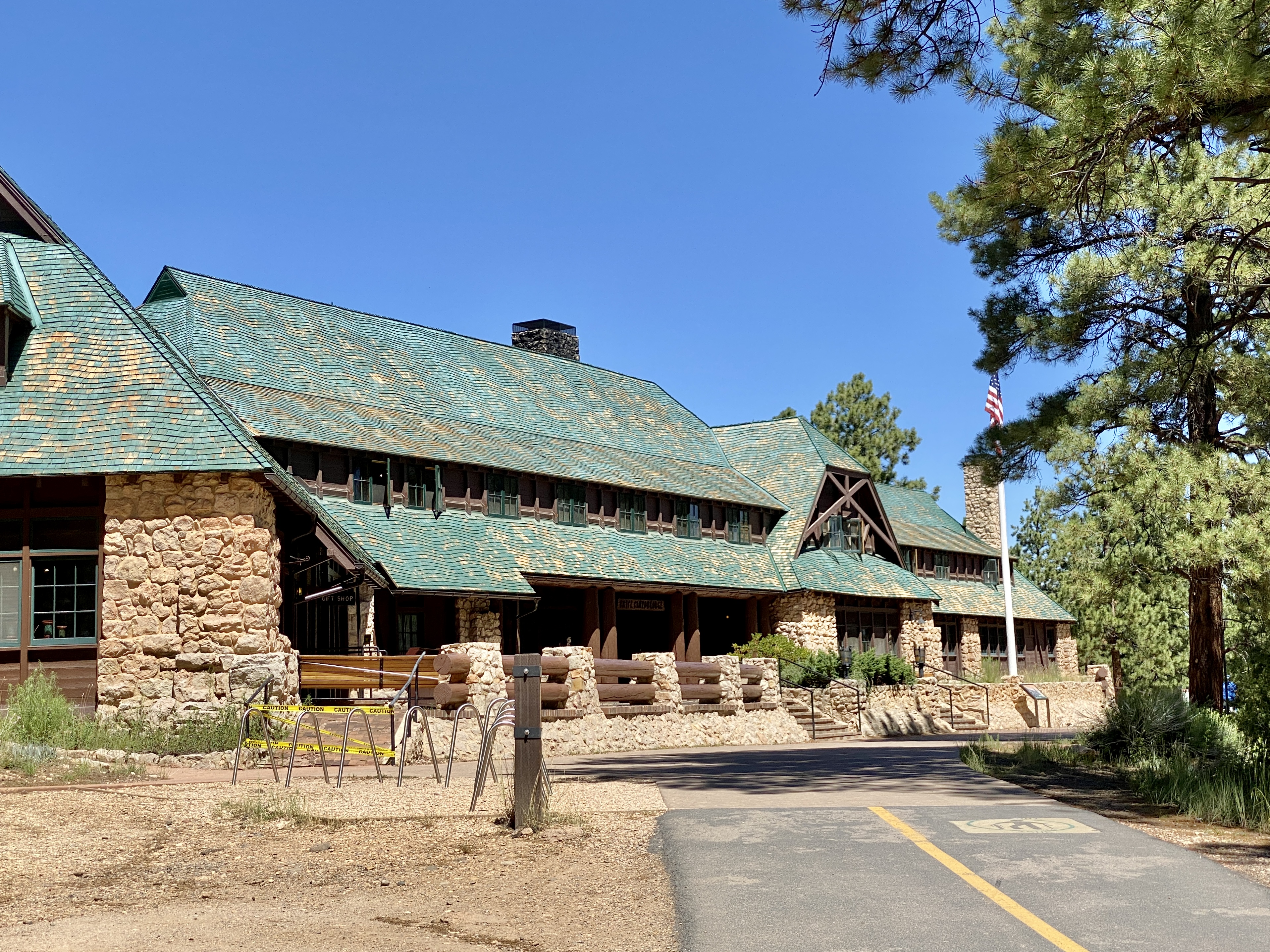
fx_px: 1908
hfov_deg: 36.8
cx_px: 635
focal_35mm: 52
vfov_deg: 28.0
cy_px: 476
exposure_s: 1/1370
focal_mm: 6
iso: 20
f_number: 2
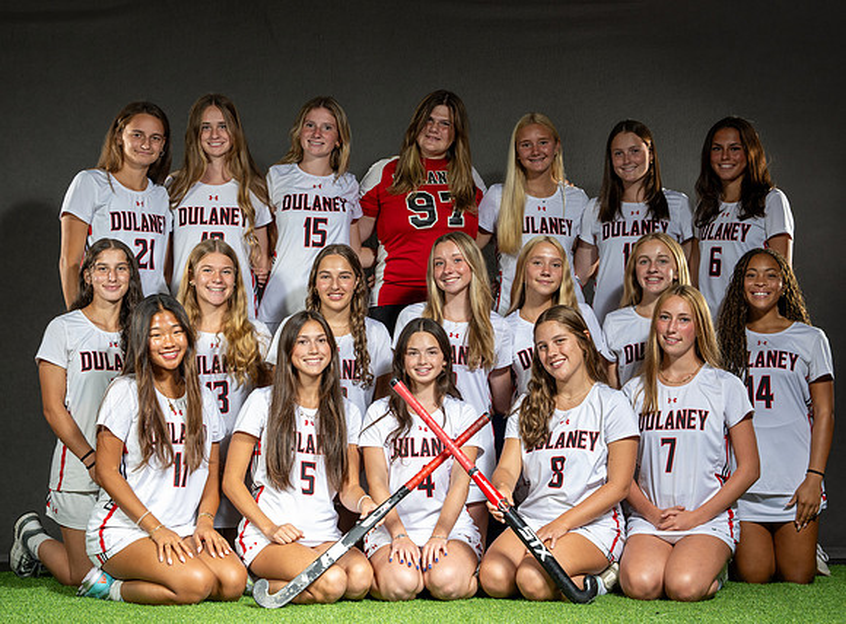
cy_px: 369
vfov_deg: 21.4
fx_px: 1647
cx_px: 435
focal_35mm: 68
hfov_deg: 28.8
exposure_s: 1/125
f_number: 6.3
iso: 160
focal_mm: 50
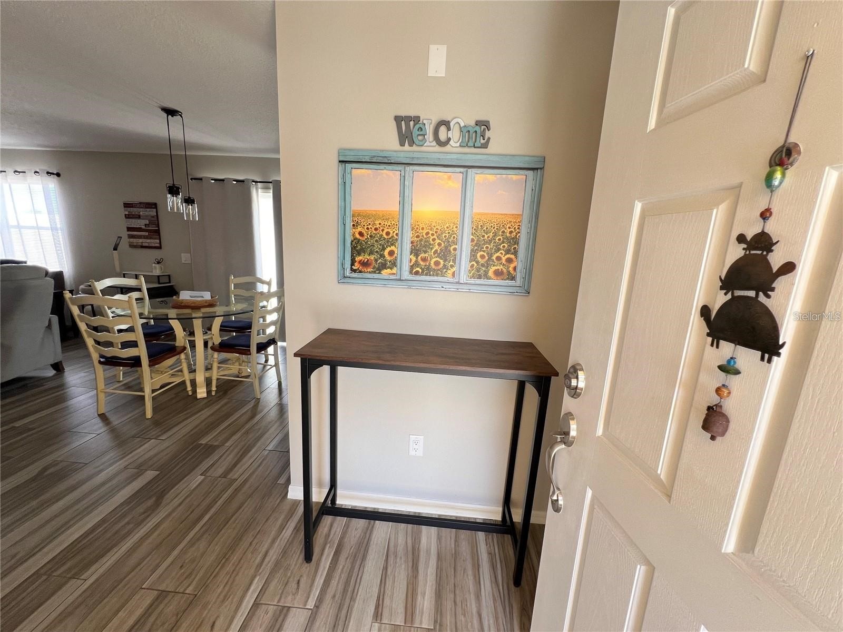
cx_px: 422
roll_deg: -2.8
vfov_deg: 89.9
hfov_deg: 106.2
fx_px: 317
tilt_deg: -11.6
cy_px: 316
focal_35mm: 13
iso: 64
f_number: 1.8
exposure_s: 1/99
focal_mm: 1.57
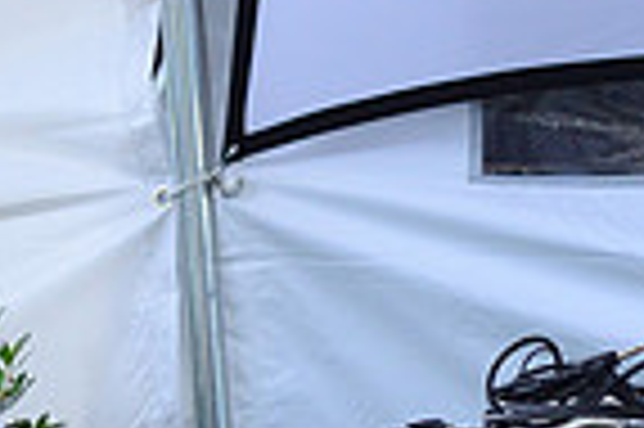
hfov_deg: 4.8
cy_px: -176
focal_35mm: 425
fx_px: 7594
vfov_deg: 3.2
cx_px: 1220
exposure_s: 1/320
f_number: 2.8
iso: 800
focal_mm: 70
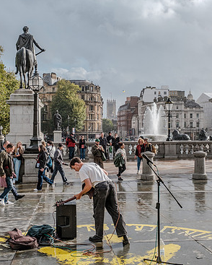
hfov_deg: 32.8
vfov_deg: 40.3
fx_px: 360
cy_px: 120
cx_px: 105
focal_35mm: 46
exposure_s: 1/950
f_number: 5.6
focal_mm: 26.6
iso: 320
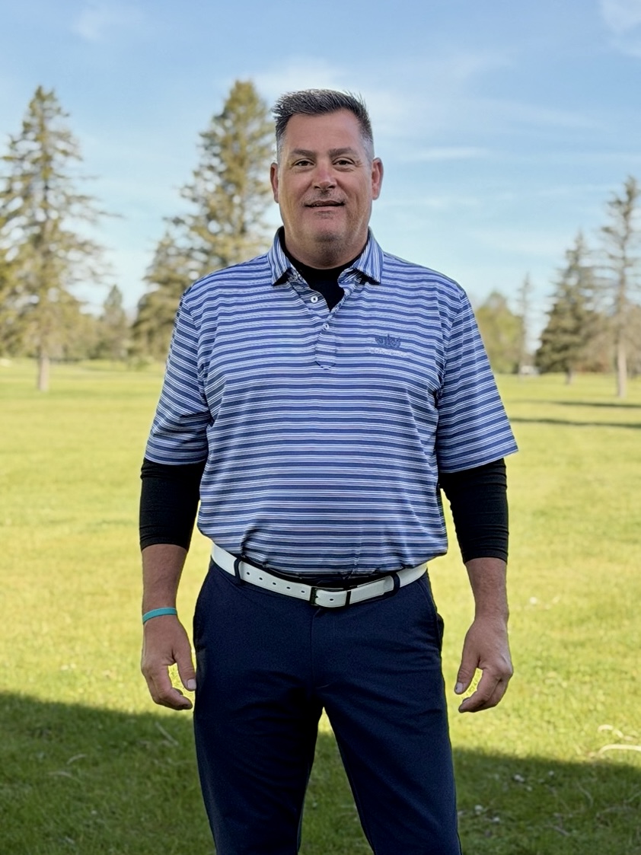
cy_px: 428
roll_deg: -2.3
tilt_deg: -3.6
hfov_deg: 30.3
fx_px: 1185
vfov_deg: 39.7
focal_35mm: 48
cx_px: 320
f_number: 1.78
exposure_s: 1/3534
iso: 64
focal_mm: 6.76
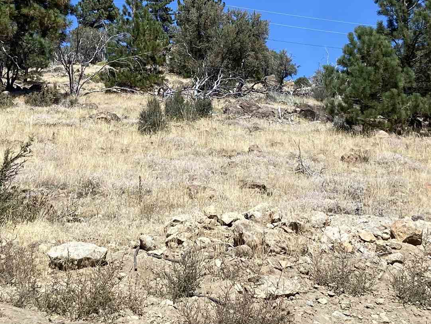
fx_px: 922
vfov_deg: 19.6
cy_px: 41
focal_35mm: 74
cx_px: 179
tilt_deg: +15.3
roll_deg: +1.1
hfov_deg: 26.3
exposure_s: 1/2571
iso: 32
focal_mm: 4.25
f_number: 1.8
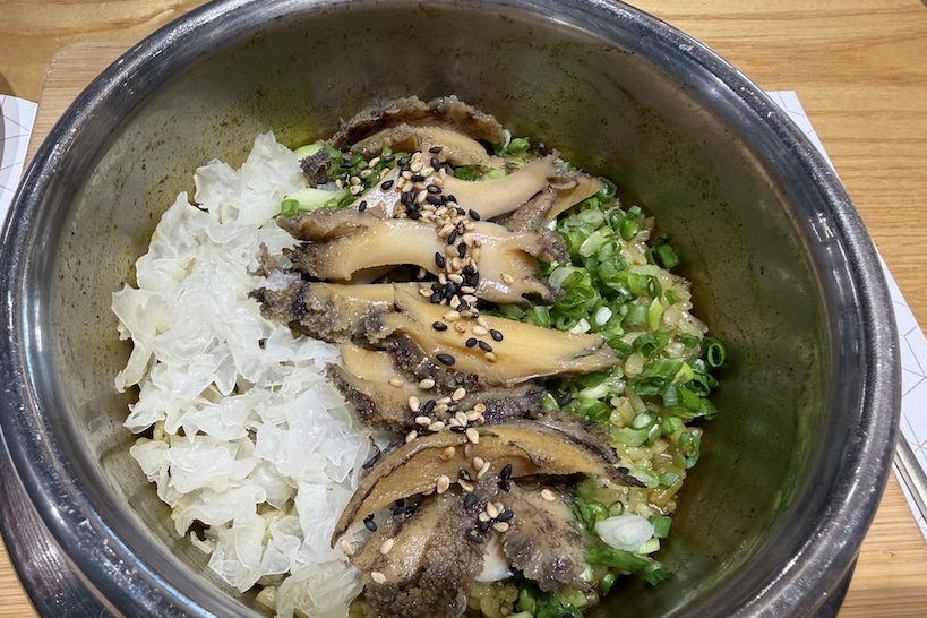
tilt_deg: -59.9
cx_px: 457
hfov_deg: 69.4
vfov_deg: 49.6
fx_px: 669
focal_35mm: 26
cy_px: 308
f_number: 2.2
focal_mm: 2.22
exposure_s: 1/120
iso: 160
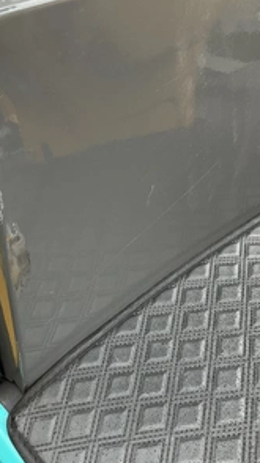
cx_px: 49
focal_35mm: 43
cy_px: 230
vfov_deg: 47.4
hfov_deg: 27.1
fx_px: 528
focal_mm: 3
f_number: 1.8
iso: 32
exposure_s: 1/122
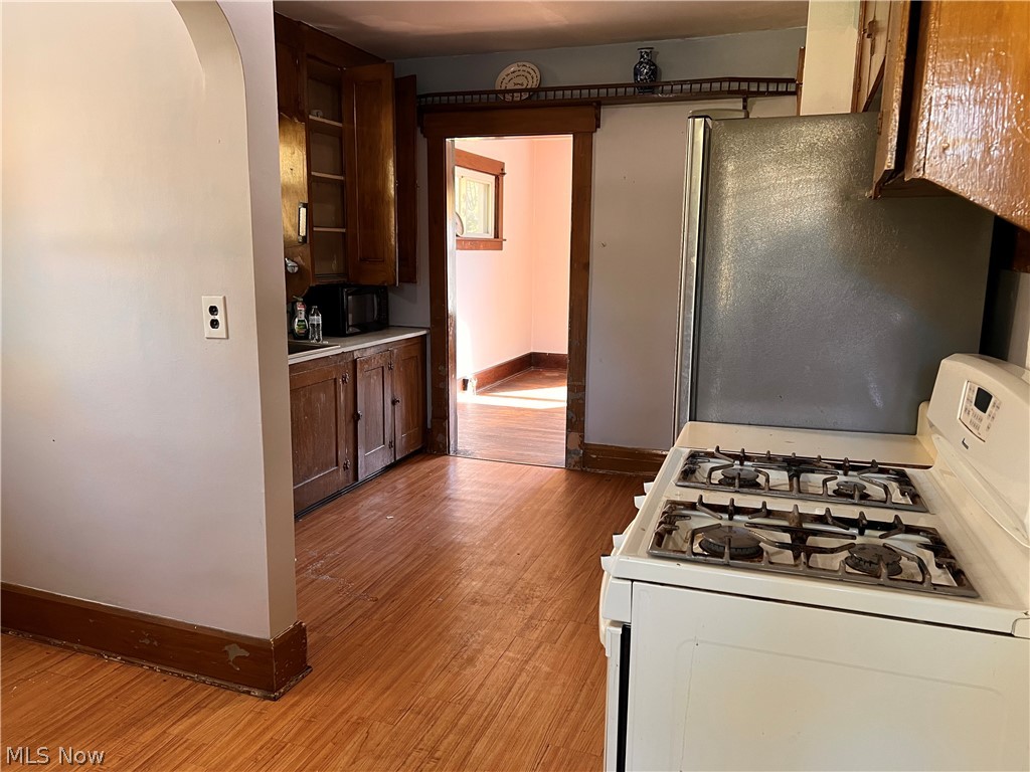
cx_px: 515
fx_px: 774
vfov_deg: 53.1
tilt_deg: -10.5
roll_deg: -1.0
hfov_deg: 67.3
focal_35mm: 26
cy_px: 386
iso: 160
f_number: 1.5
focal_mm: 5.7
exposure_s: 1/60
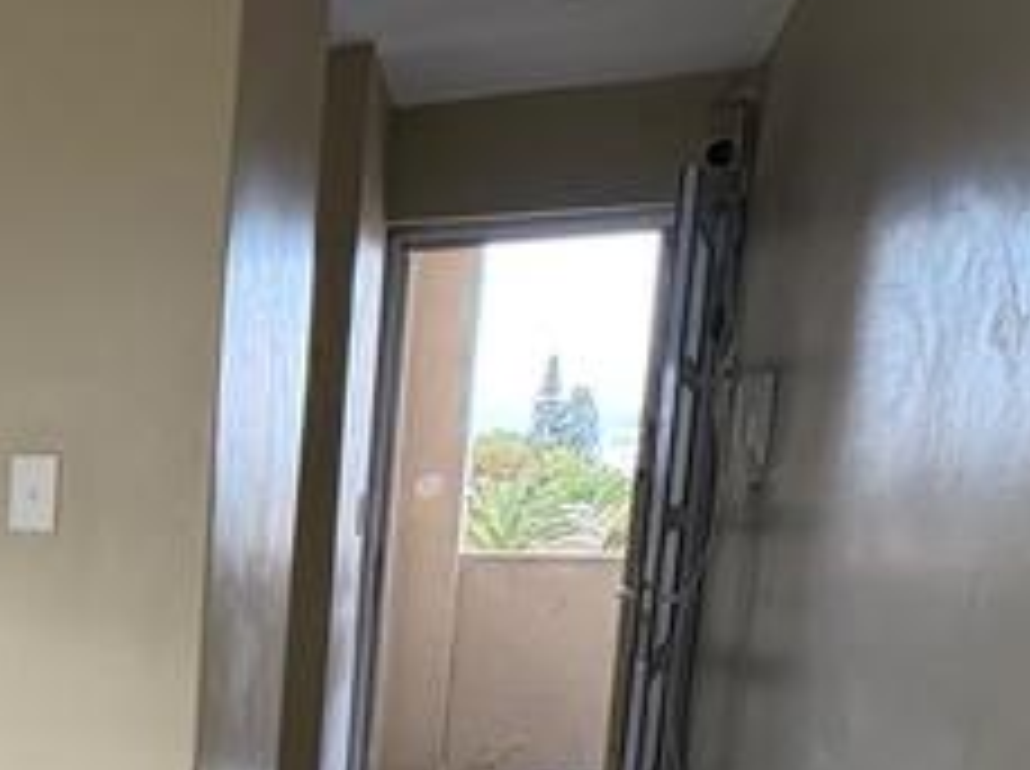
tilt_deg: -8.1
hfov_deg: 30.8
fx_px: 1456
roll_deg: +0.0
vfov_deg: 28.4
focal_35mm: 49
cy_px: 698
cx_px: -297
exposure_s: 1/99
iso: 200
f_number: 2.2
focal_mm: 2.22
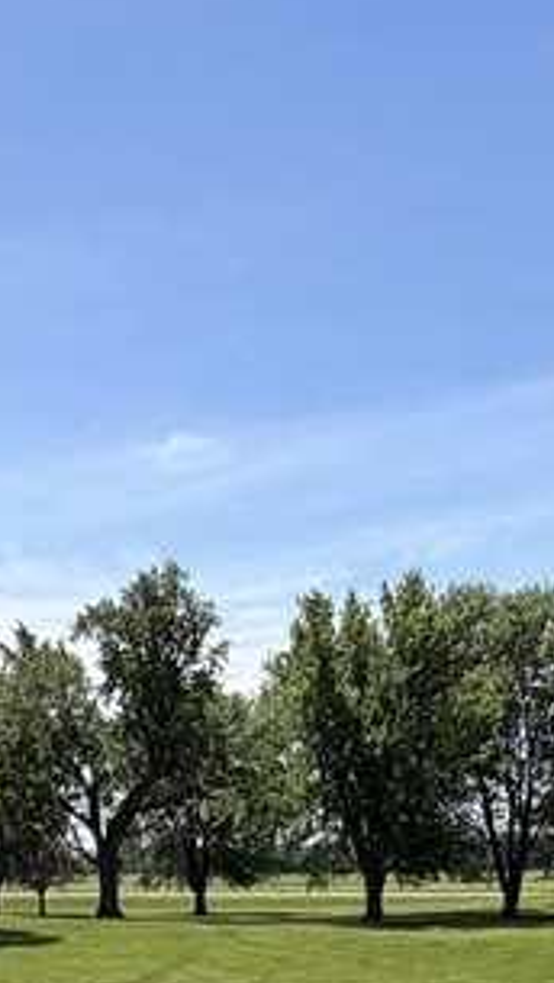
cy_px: 1109
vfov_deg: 35.8
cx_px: 100
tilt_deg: -9.6
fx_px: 1251
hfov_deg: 24.5
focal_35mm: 48
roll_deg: +0.0
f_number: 2.2
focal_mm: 2.22
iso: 25
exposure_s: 1/770
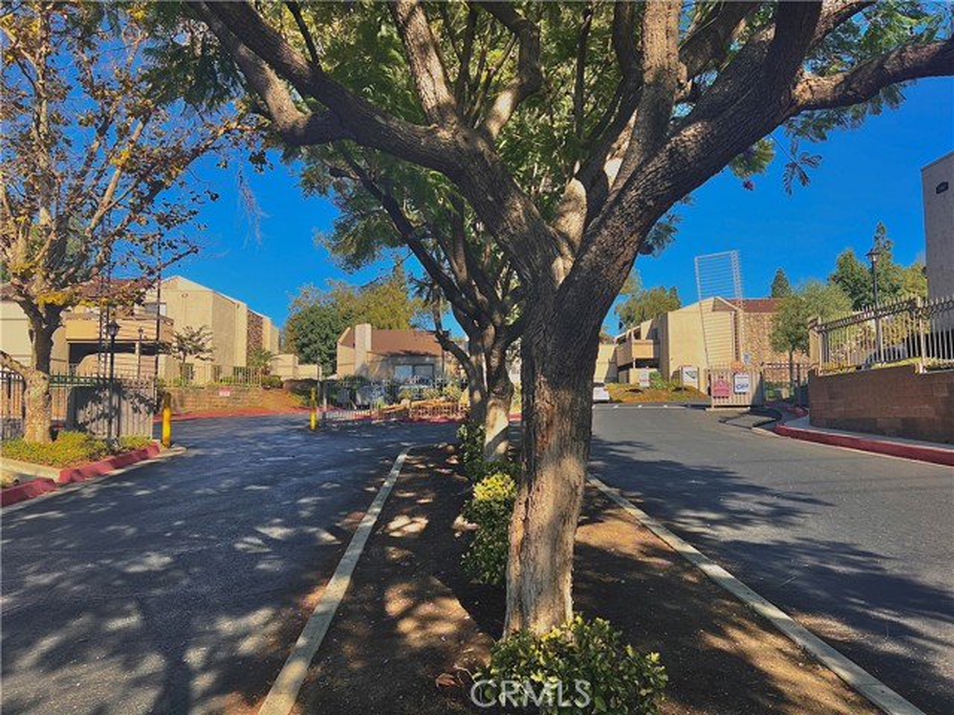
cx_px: 477
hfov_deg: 67.3
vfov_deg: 53.1
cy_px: 358
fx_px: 717
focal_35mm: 26
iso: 50
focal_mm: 5.7
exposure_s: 1/3165
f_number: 1.5
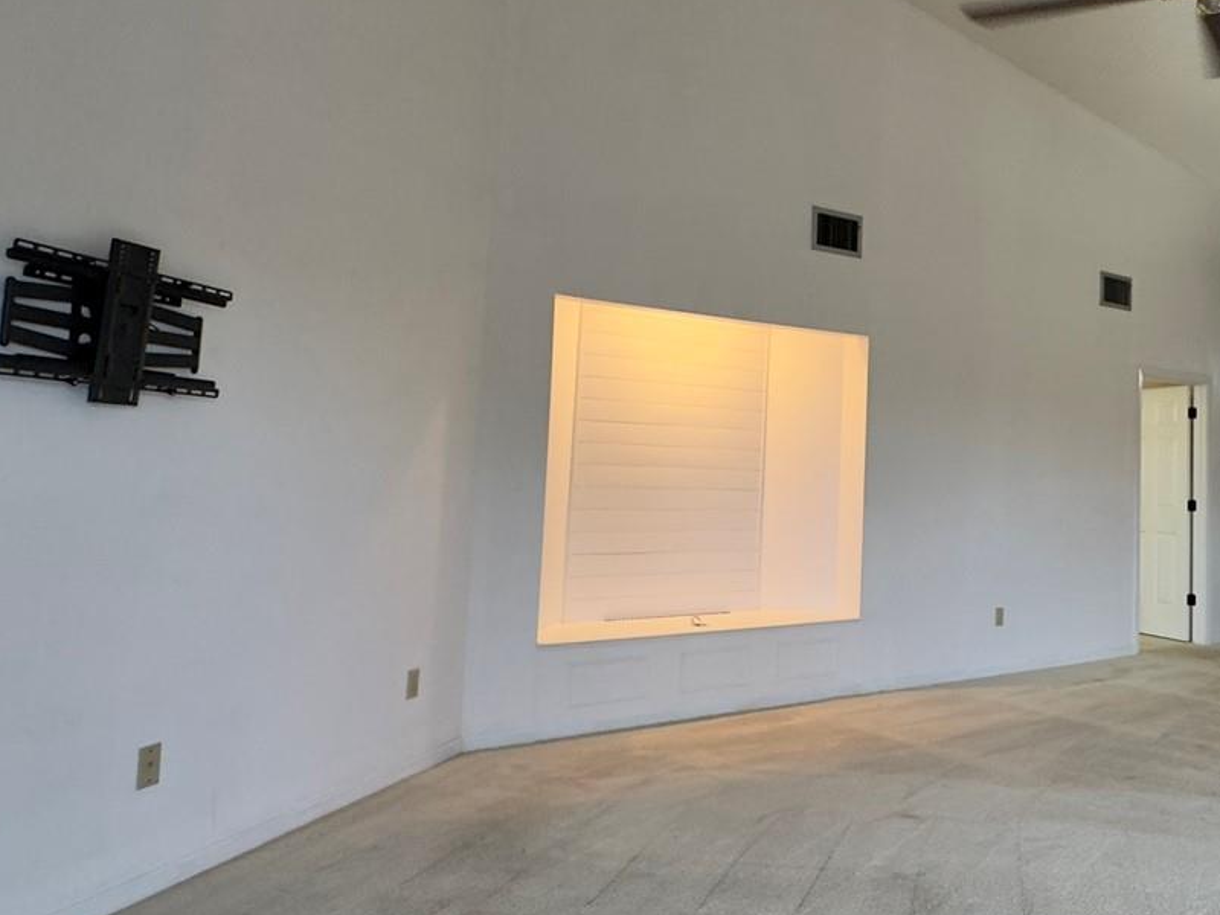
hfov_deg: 59.5
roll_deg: +1.0
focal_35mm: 28
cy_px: 408
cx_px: 938
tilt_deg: +3.5
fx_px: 987
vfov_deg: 49.7
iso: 200
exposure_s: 1/60
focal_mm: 2.22
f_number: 2.2
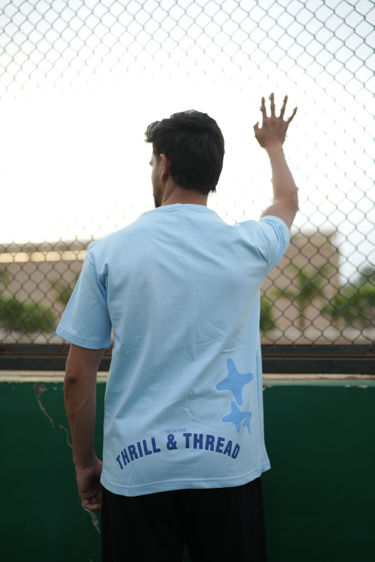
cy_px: 281
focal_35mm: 35
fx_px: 547
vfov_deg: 54.4
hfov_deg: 37.9
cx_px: 188
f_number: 1.6
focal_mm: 35
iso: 100
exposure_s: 1/500
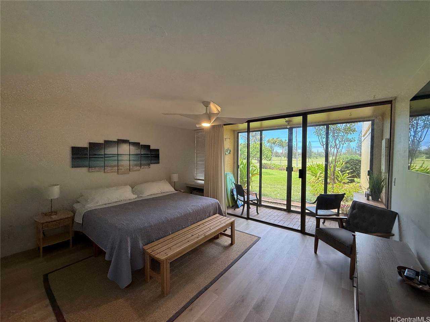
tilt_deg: -1.0
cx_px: 215
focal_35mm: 14
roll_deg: +0.2
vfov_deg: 85.7
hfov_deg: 102.1
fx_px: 174
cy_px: 161
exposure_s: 1/159
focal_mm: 2.22
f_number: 2.2
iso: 64
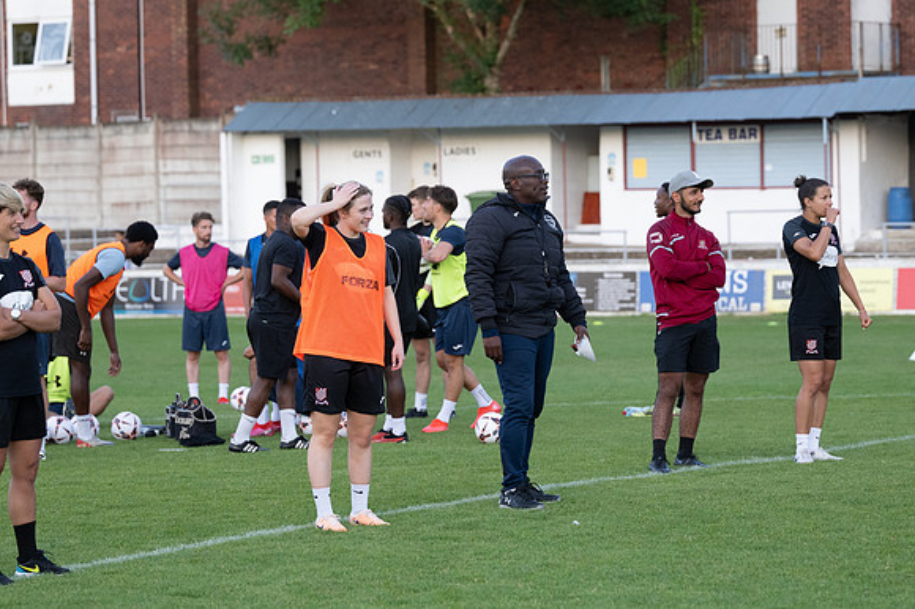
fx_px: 3429
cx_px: 458
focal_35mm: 135
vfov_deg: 10.1
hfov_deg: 15.2
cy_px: 304
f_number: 3.2
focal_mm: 90
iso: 1000
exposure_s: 1/640
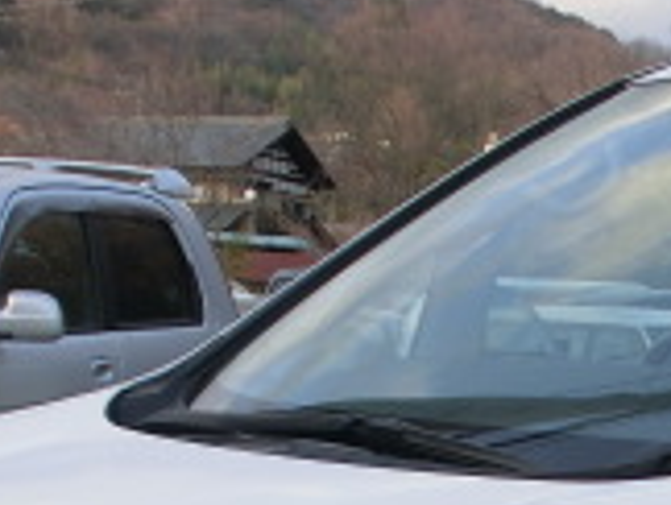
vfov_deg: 9.8
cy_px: 828
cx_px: 833
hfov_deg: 13.1
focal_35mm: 146
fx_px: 2834
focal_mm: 6.61
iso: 100
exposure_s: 1/125
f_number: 3.9
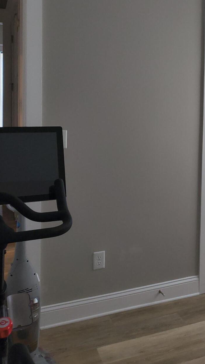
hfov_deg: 25.6
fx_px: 425
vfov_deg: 45.5
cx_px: 210
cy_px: 114
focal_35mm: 44
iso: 703
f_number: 1.7
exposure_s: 1/60
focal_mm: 4.68
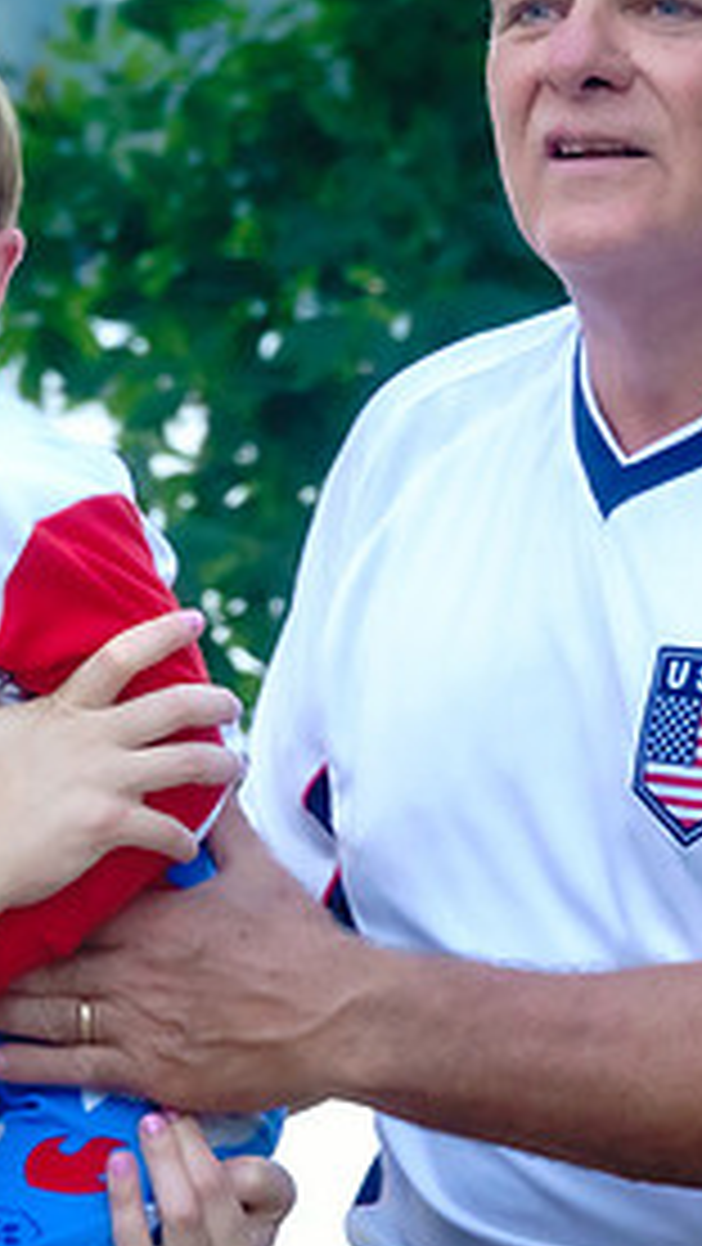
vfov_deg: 5.8
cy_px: 488
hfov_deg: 3.3
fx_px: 12332
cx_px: 18
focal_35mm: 373
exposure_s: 1/100
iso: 1250
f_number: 5
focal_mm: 62.39
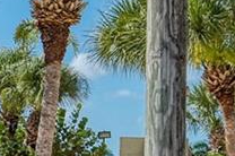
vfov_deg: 7.4
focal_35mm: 185
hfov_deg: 10.5
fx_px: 1206
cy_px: 171
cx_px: -179
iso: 200
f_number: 7.1
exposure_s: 1/3200
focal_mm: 24
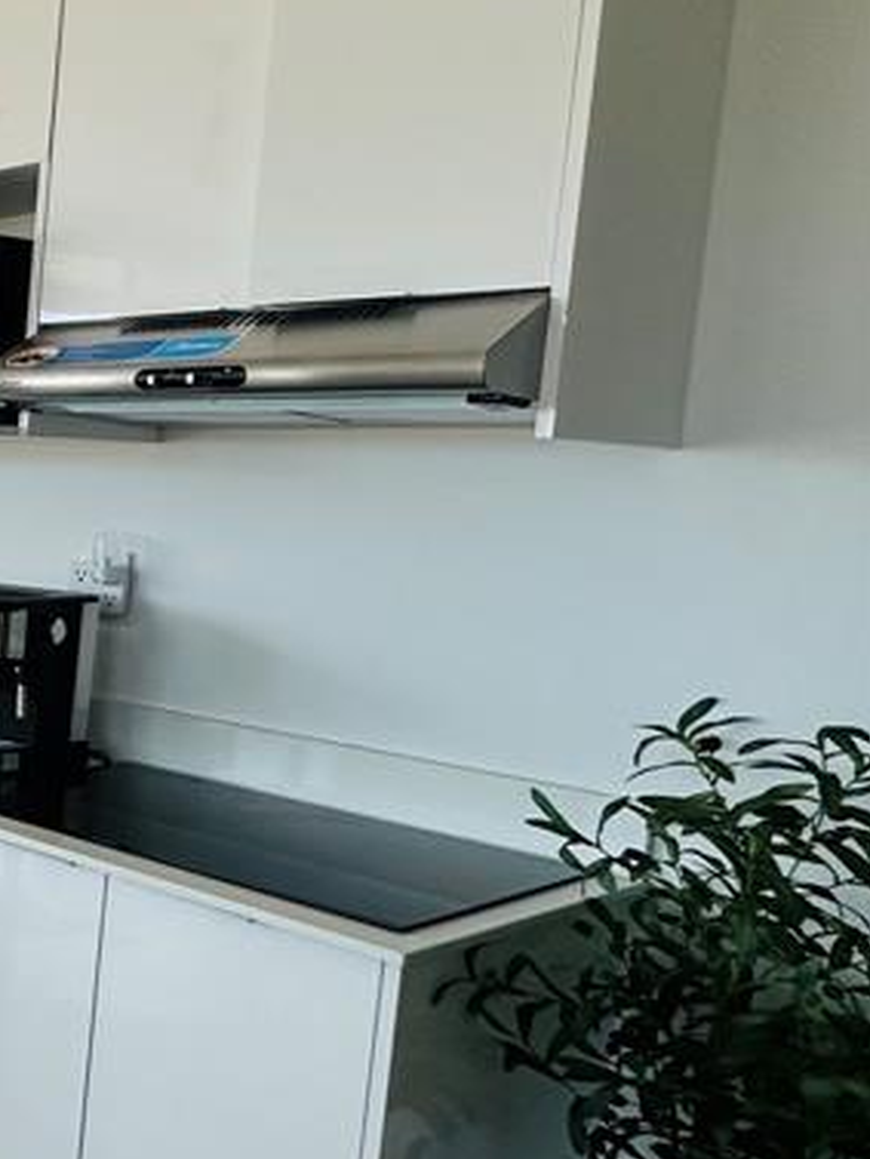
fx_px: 1273
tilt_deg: -4.4
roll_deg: -2.1
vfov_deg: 49.0
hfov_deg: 22.2
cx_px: -695
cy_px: 556
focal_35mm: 38
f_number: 2.2
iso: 40
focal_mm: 2.22
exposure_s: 1/447
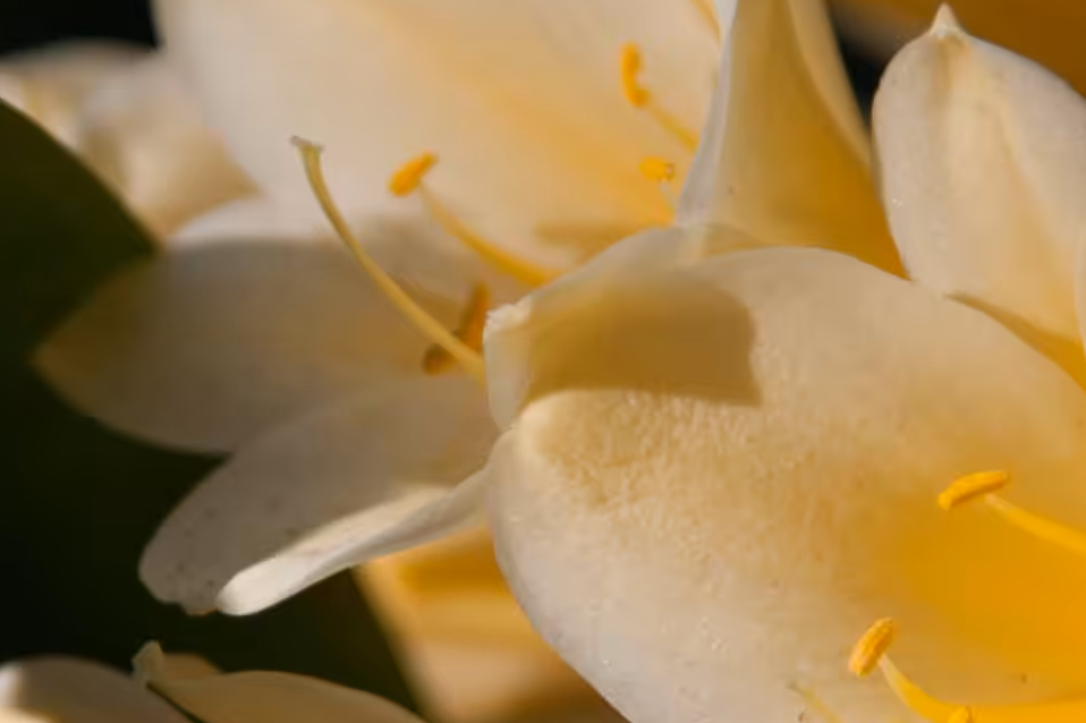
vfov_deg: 2.6
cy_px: 643
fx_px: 16072
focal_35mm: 533
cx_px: 402
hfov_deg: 3.9
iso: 250
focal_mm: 120
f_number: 4
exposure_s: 1/1250
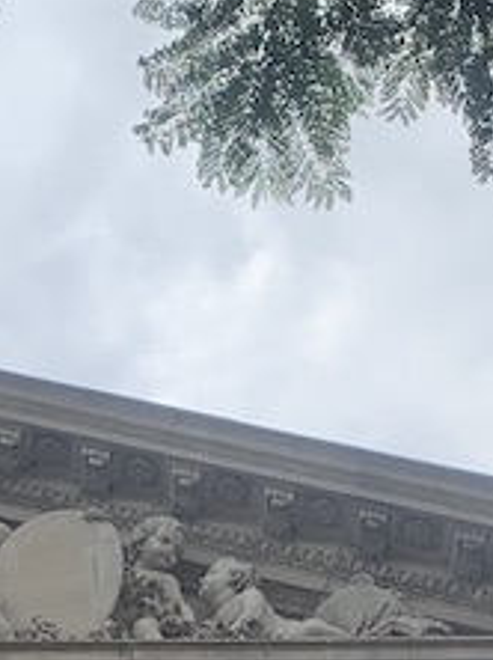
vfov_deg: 12.5
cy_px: 999
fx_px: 2854
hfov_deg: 9.7
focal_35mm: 150
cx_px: -125
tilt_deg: +47.1
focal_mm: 4.25
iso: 25
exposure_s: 1/1427
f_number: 1.8
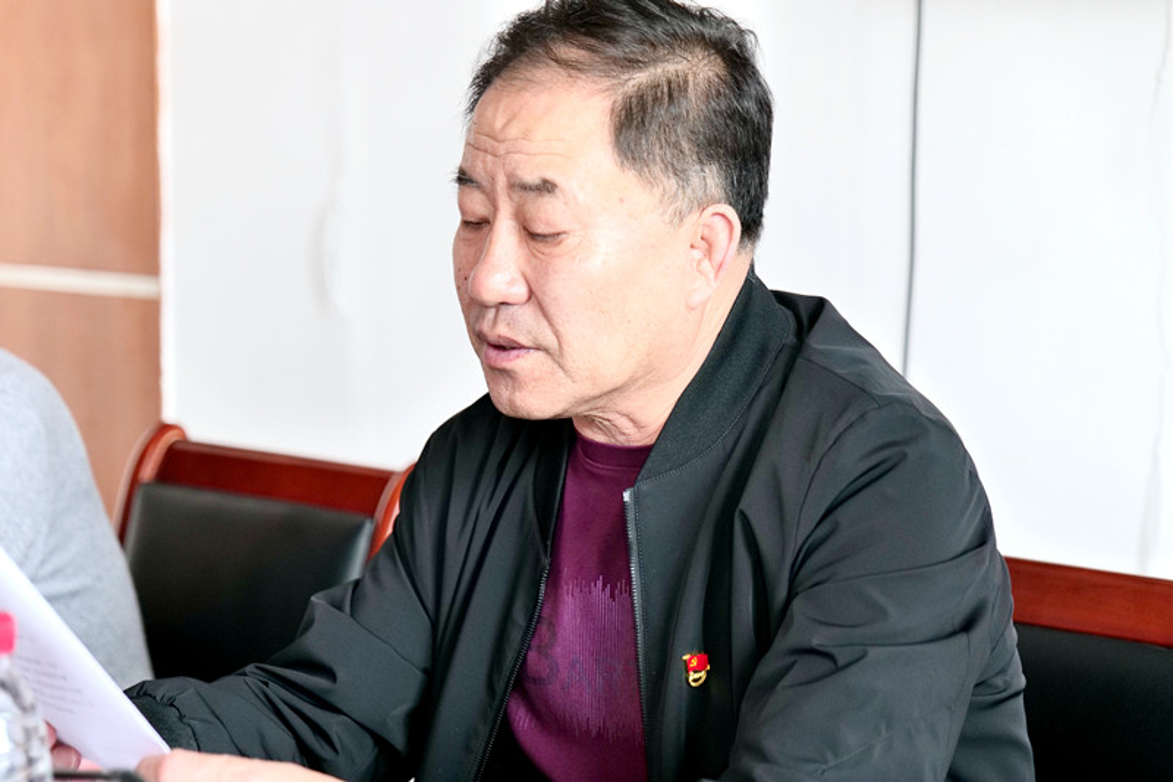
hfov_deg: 23.9
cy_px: 391
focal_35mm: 85
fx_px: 2769
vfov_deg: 16.1
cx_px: 586
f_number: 4
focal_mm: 85
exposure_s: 1/100
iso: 1000
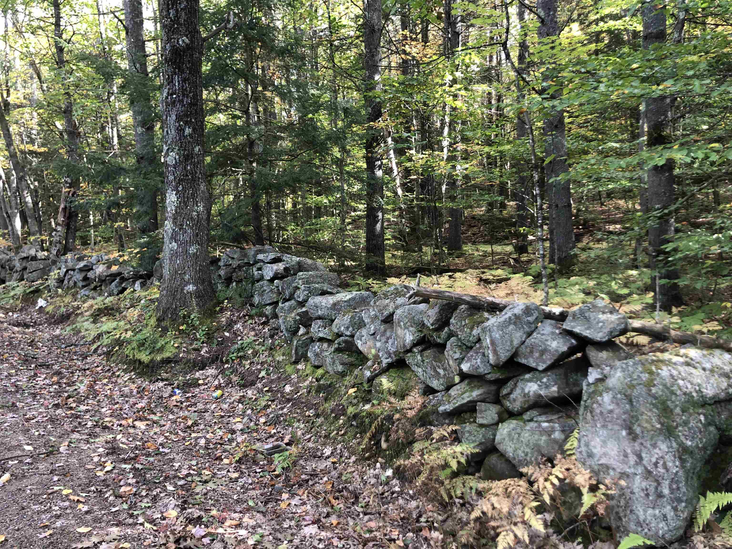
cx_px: 366
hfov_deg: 63.4
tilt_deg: -3.5
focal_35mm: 28
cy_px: 274
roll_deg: +4.1
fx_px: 592
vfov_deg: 49.7
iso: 25
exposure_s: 1/30
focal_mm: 4
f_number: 1.8
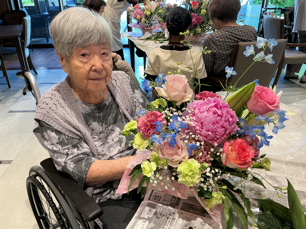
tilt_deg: -27.0
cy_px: 114
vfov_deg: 48.2
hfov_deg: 61.7
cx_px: 153
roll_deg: +1.4
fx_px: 256
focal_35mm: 29
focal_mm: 3
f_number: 1.8
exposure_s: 1/50
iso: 50
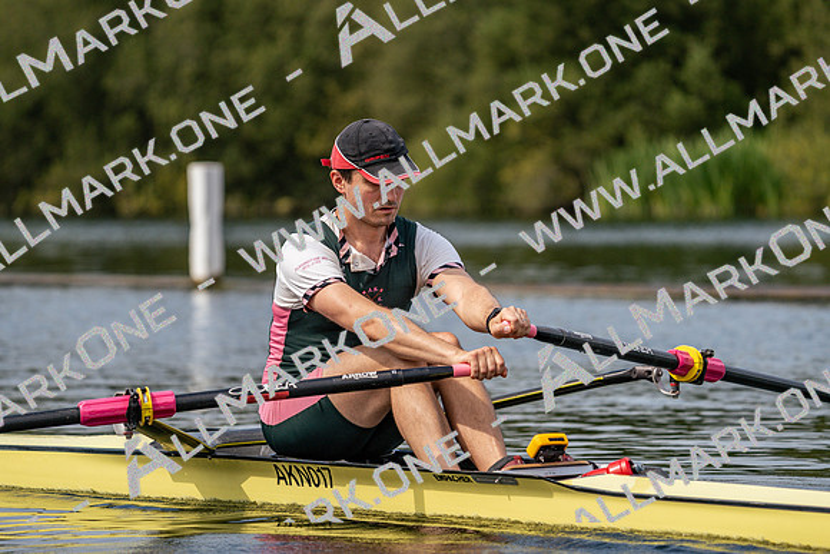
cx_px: 415
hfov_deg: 7.7
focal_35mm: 268
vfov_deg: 5.1
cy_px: 277
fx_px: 6180
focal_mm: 268
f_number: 5.6
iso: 320
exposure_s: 1/1600
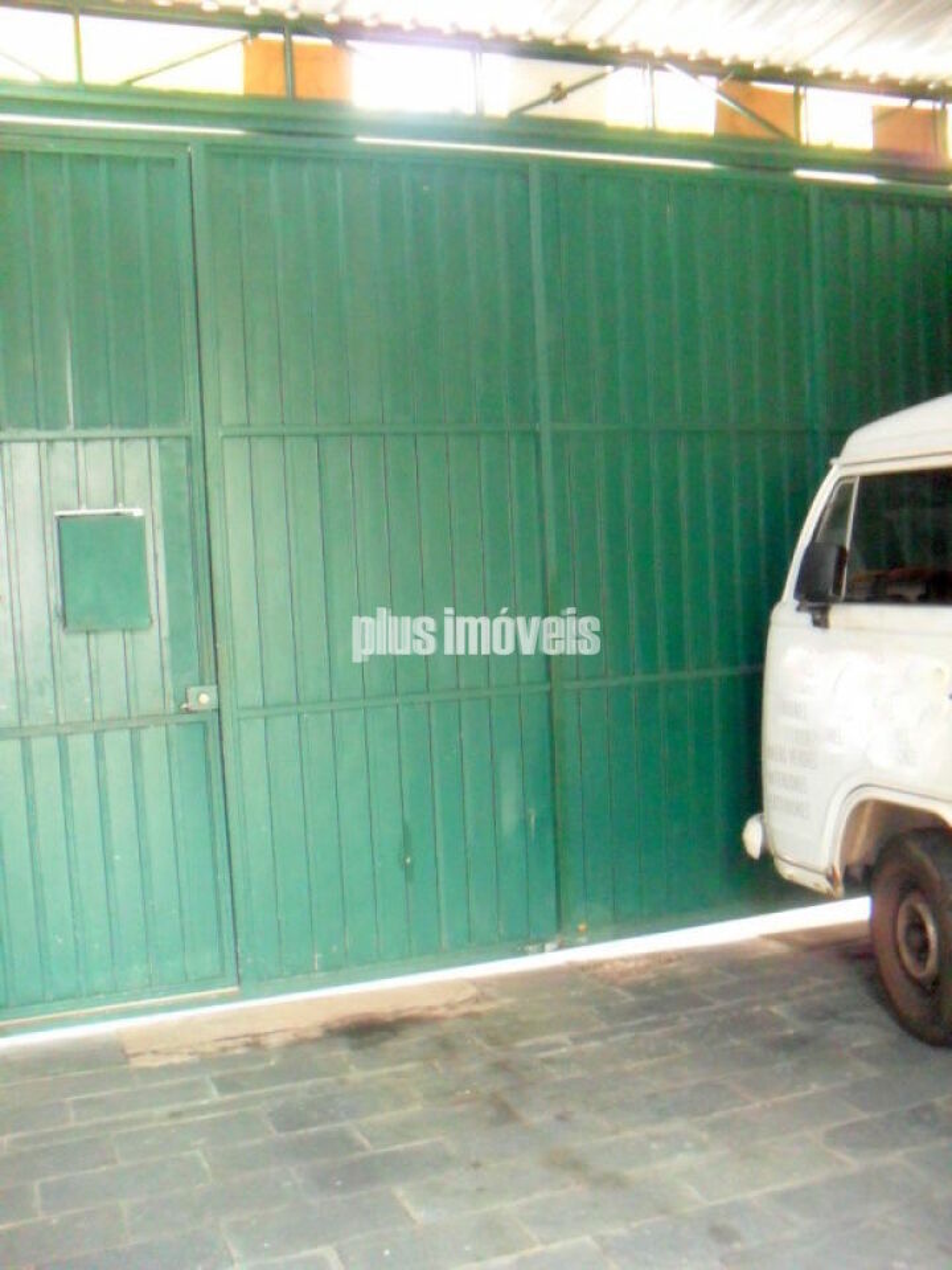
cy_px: 635
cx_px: 476
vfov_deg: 52.6
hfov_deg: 40.7
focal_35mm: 35
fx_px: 1283
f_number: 3
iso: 480
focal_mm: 6.3
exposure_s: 1/45
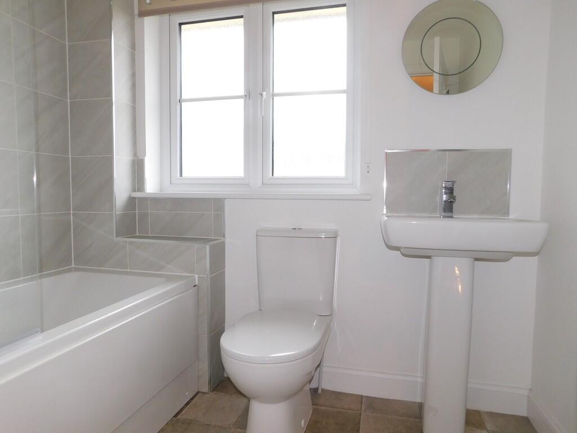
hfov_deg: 73.9
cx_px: 288
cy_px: 216
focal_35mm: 23
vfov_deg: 58.9
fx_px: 383
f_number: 3
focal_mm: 4
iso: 160
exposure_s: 1/30
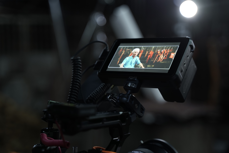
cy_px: 76
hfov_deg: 32.9
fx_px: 388
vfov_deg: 22.3
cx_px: 114
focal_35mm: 61
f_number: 2.8
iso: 1250
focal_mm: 61
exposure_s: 1/125
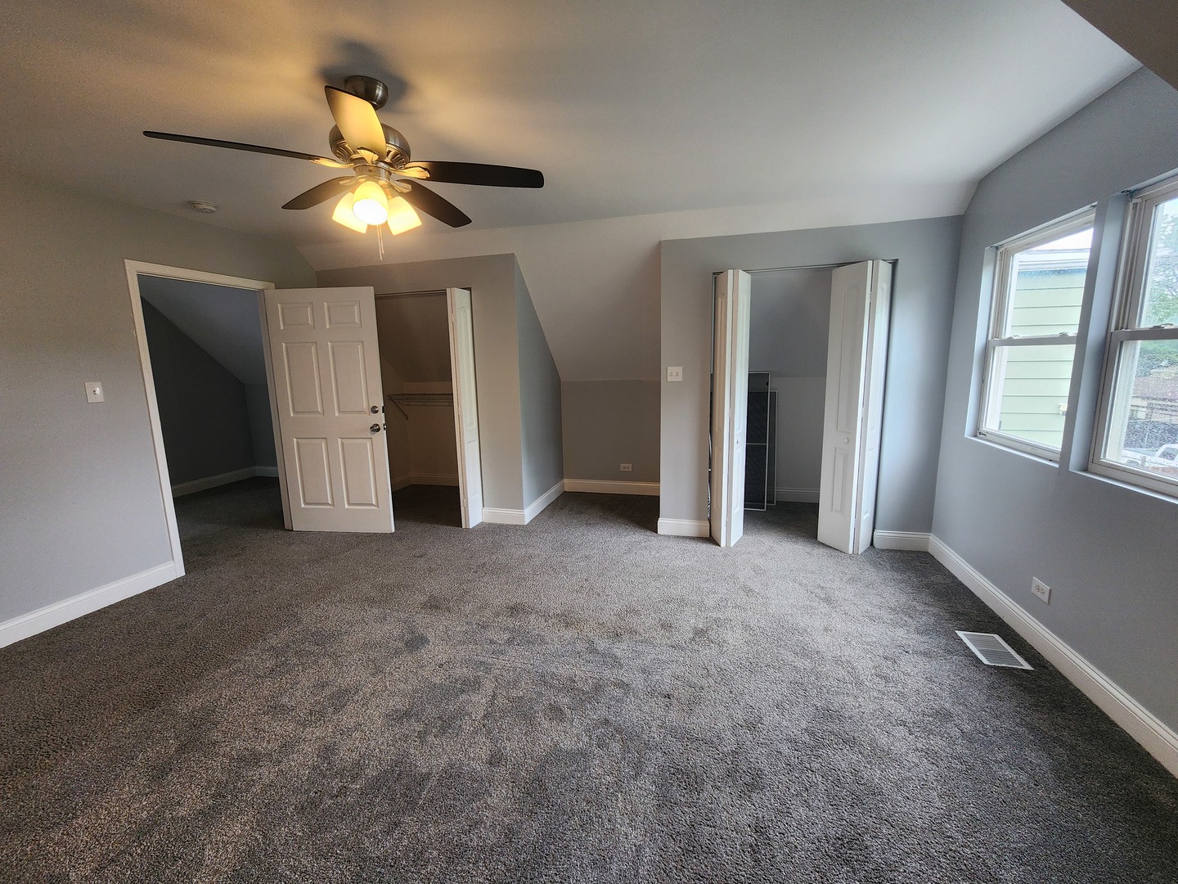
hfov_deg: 106.2
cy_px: 442
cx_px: 589
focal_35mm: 13
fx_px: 442
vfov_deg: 89.9
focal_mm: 2.2
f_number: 2.2
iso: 125
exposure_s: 1/60
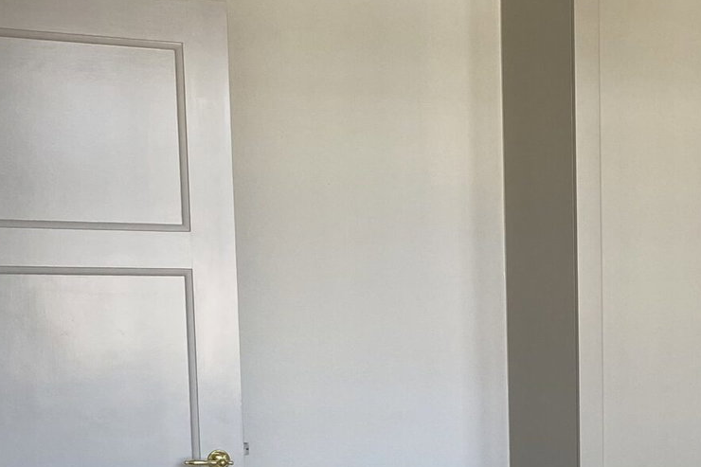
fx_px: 1518
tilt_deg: -9.7
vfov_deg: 16.9
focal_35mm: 78
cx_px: 734
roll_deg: -0.9
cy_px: 513
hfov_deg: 24.6
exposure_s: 1/121
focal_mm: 4.25
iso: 64
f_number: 1.8
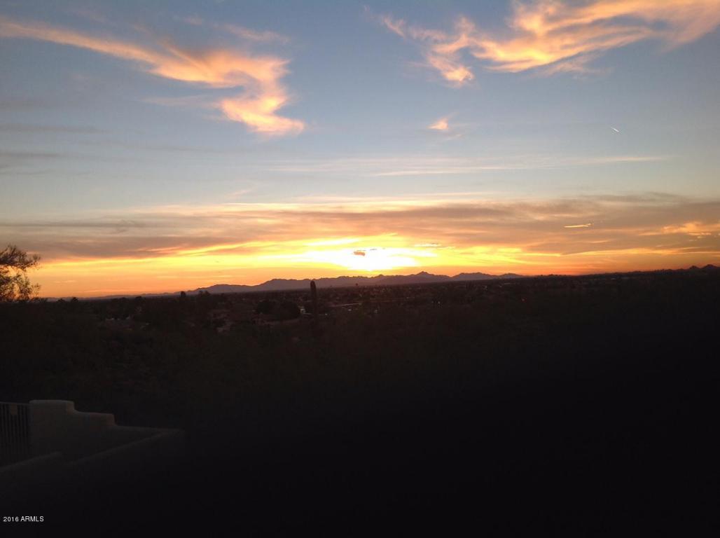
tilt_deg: +0.0
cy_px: 269
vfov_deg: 40.6
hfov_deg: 52.7
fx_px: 727
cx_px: 360
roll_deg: +1.6
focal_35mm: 35
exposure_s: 1/244
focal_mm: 4.28
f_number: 2.4
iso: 50
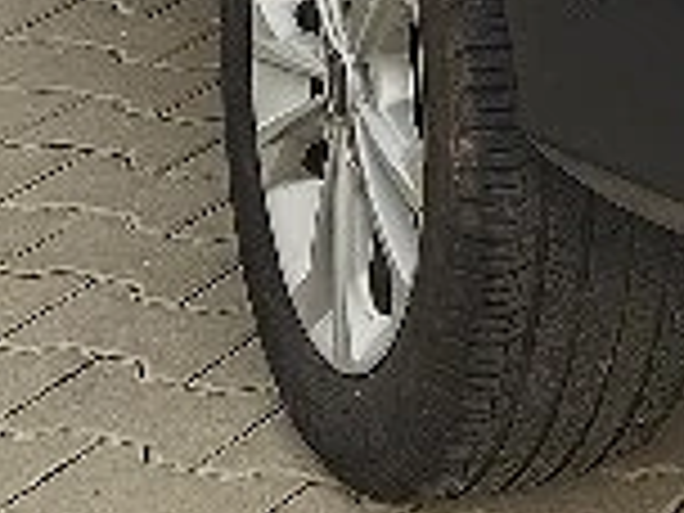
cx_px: 1120
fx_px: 3122
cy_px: -490
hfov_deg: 11.8
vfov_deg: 8.9
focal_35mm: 158
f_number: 1.8
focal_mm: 5.59
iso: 50
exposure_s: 1/1111
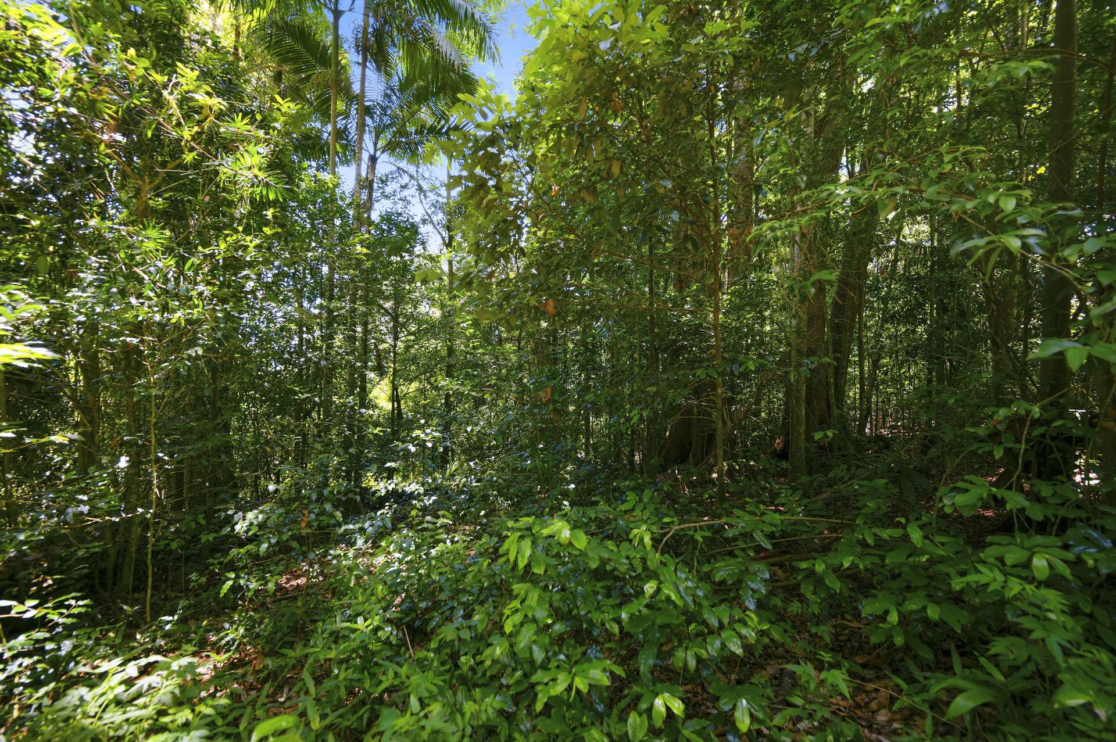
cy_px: 371
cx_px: 558
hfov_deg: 104.3
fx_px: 434
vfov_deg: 81.1
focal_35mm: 14
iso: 320
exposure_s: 1/125
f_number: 4
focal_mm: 14
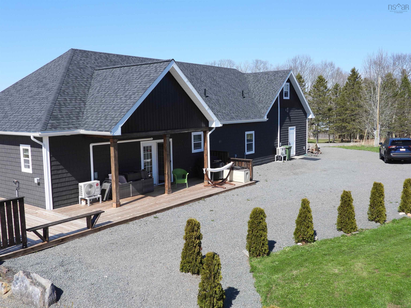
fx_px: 380
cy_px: 154
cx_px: 206
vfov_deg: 44.2
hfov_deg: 56.8
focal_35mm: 32
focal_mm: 5.8
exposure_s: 1/1250
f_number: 3.2
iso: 100
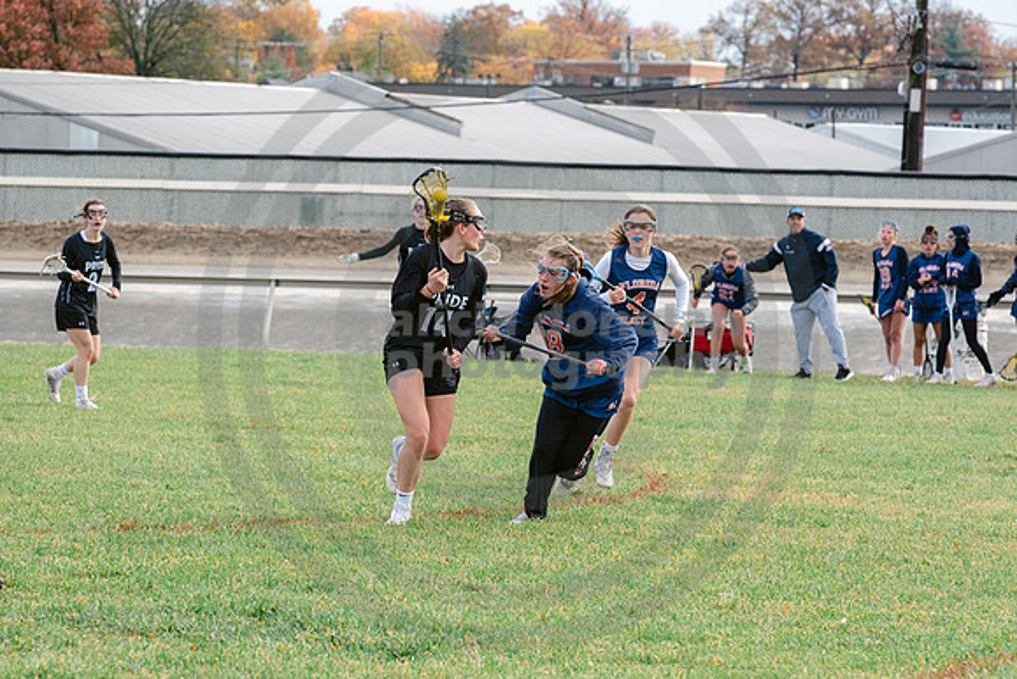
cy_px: 449
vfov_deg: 7.3
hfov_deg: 10.9
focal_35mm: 189
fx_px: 5334
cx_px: 397
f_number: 6.3
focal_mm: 130
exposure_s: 1/640
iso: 400
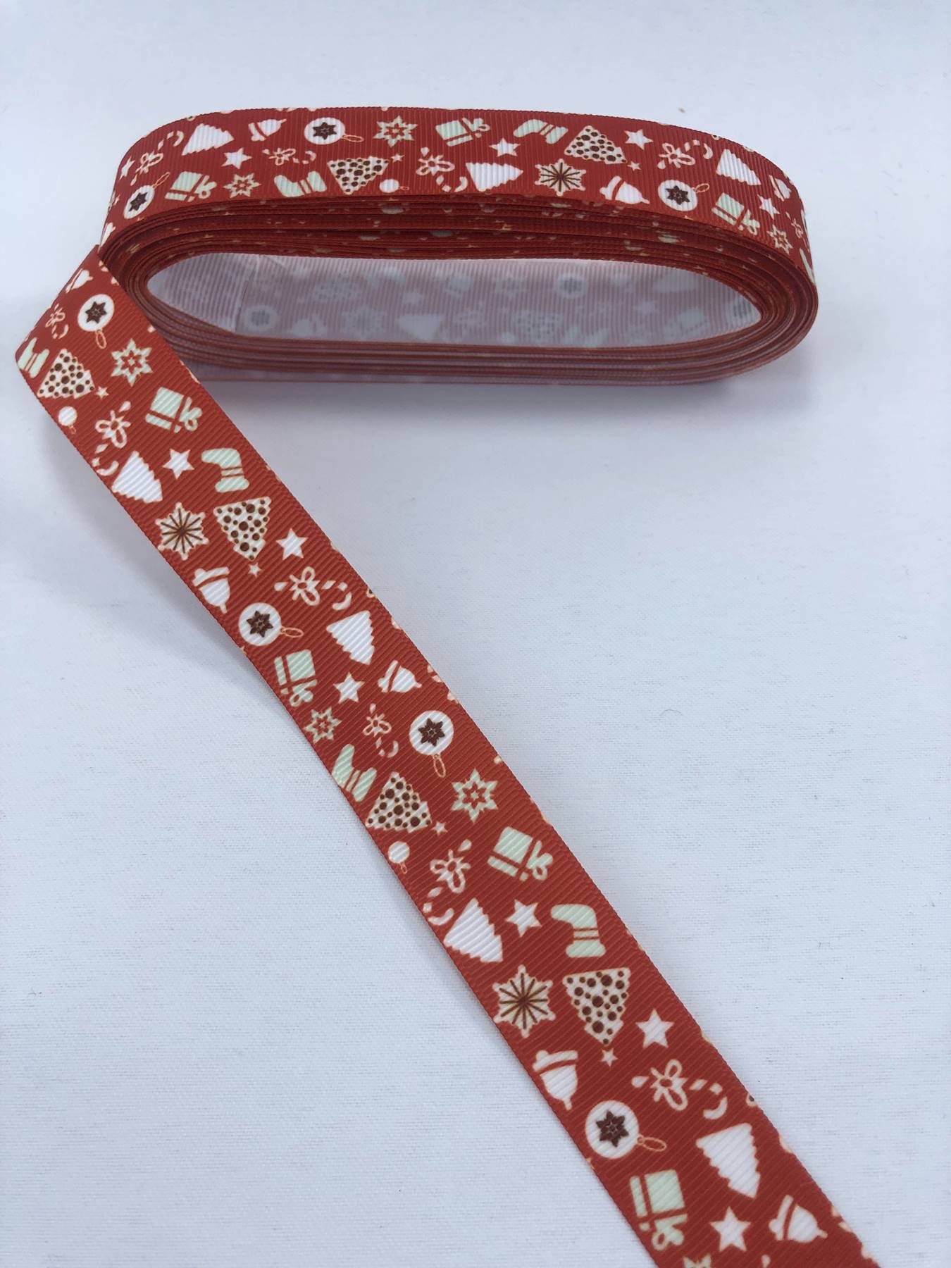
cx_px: 476
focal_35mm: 28
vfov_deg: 63.4
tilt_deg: -57.8
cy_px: 634
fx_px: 1026
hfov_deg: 49.7
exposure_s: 1/354
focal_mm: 3.99
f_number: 1.8
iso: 20
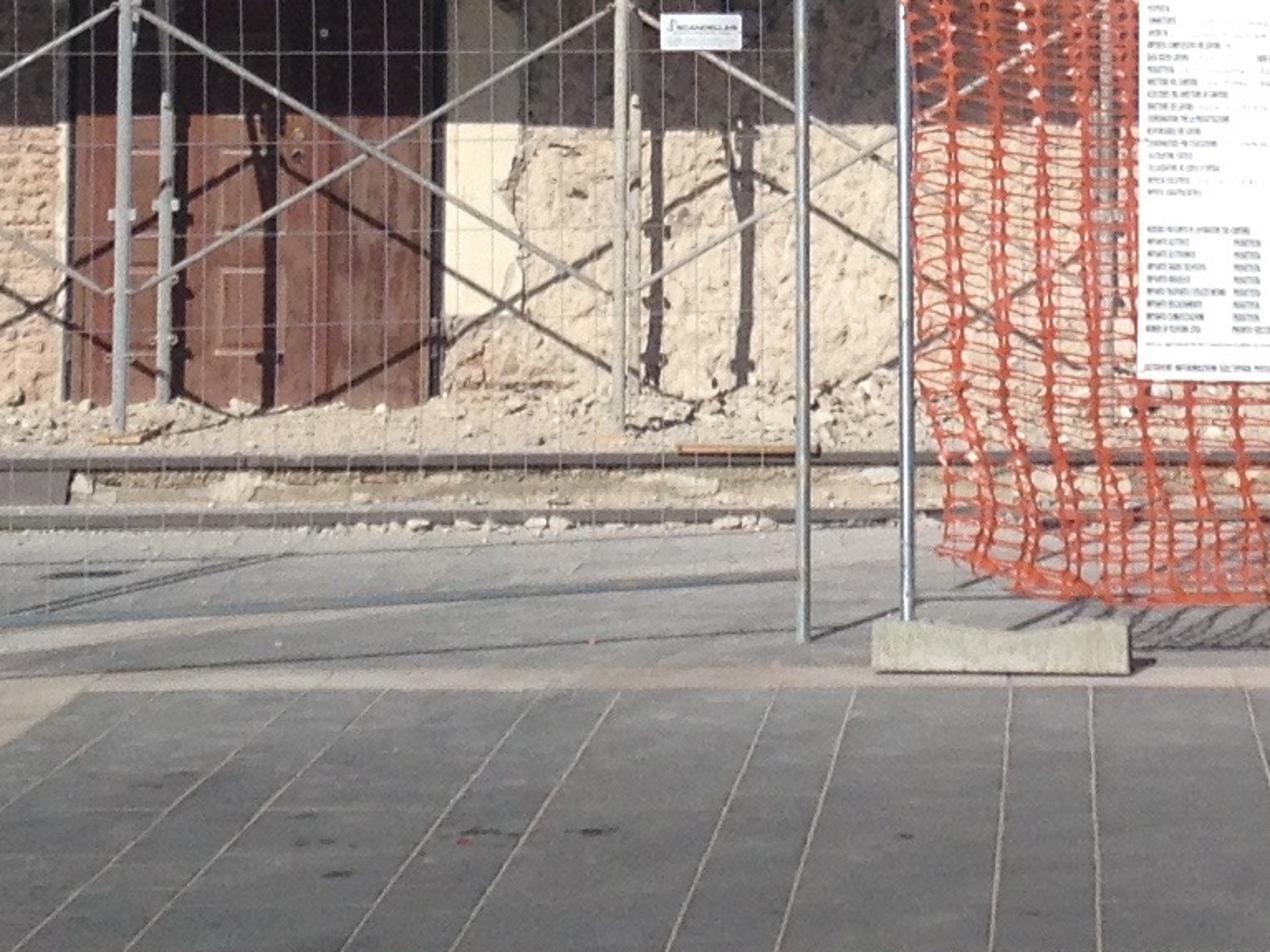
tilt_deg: +0.2
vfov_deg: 9.8
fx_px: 5466
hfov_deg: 13.1
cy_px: -237
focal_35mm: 149
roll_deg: -1.6
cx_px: 1200
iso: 50
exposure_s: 1/3690
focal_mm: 4.28
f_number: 2.4
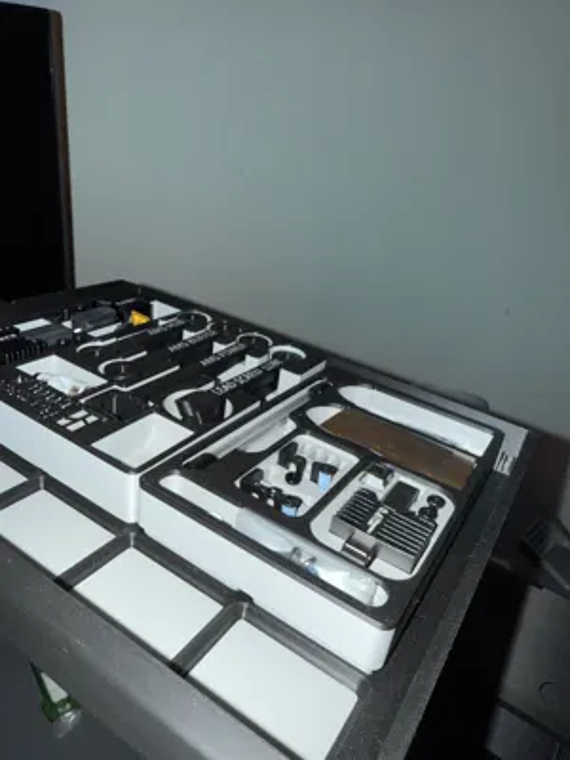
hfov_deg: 54.9
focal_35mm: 25
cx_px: 285
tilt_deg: -25.3
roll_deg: -8.1
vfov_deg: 69.4
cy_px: 380
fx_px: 549
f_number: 2.2
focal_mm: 2.22
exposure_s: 1/113
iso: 80
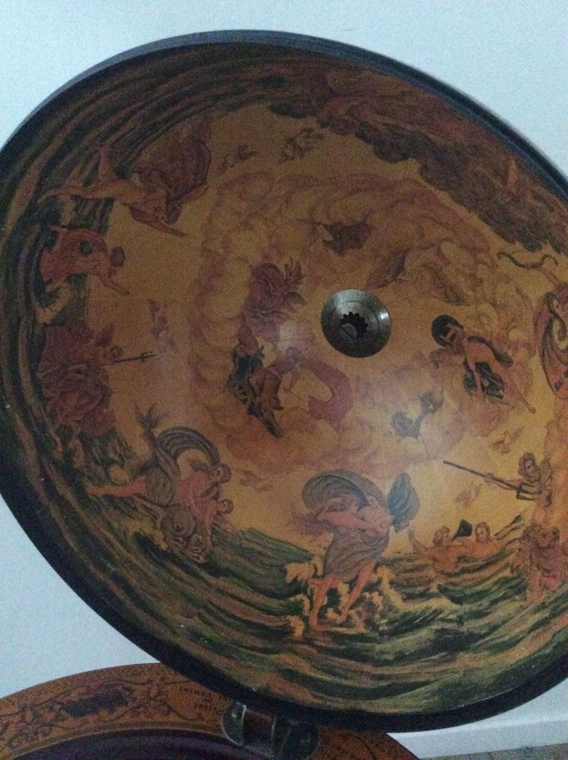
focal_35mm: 32
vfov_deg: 56.9
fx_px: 702
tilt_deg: -33.4
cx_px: 284
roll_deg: +3.2
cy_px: 380
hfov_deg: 44.1
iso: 800
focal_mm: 3.3
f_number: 2.4
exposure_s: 1/17
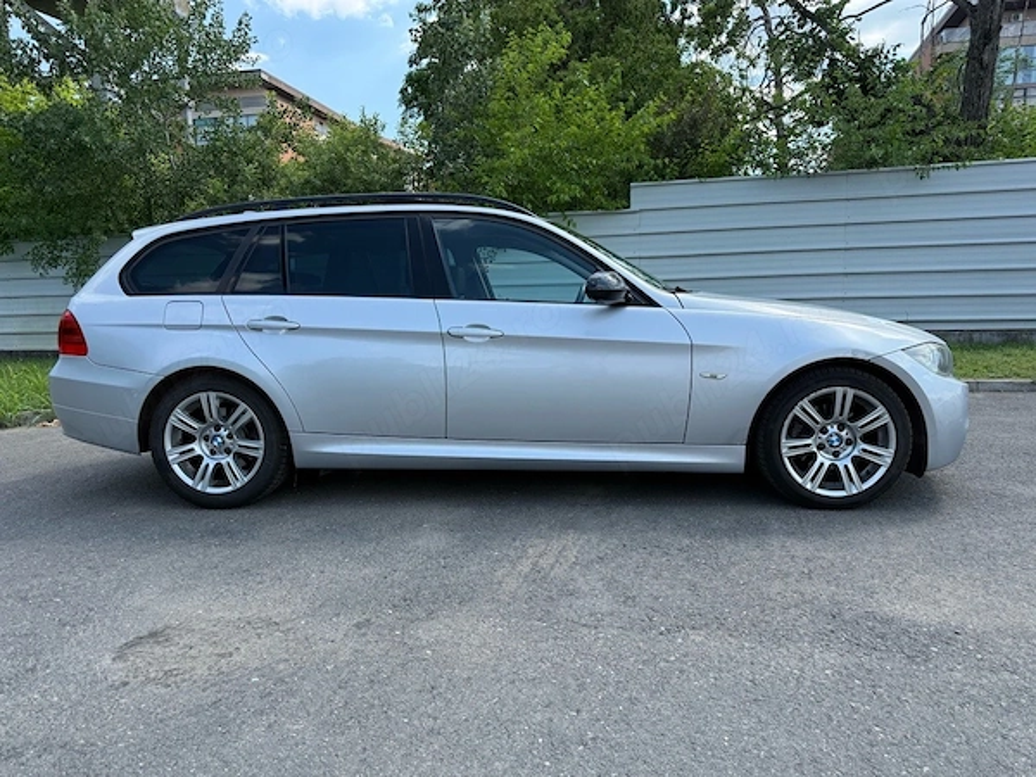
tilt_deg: -7.8
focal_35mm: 24
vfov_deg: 56.8
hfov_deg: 71.6
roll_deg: +0.5
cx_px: 518
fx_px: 718
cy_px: 388
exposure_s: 1/2169
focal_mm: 6.76
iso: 100
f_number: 1.78
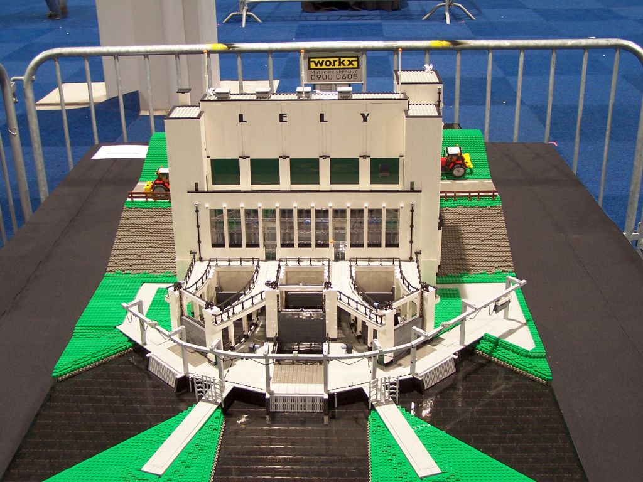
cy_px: 241
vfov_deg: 30.3
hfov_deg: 39.7
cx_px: 322
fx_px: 892
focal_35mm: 48
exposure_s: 1/3
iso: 80
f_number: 3
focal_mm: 8
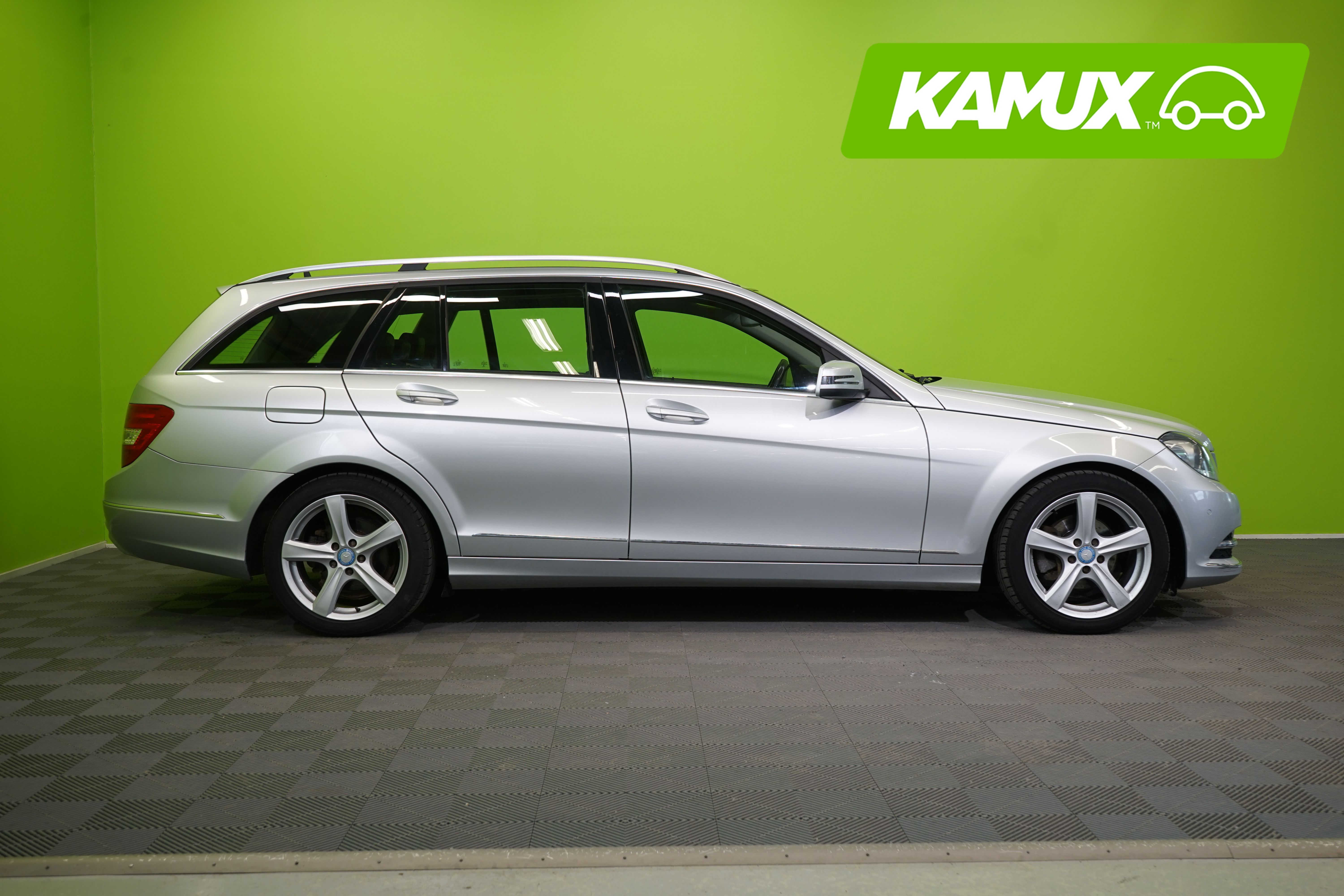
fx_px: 1307
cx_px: 672
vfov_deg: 37.9
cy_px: 448
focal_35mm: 35
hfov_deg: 54.4
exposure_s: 1/40
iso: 400
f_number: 6.3
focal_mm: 35
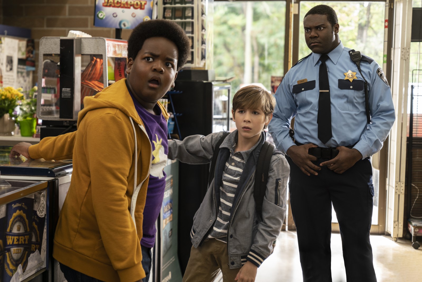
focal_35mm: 70
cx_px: 211
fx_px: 821
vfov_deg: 19.5
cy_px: 141
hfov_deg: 28.8
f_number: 4
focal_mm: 70
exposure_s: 1/125
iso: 640
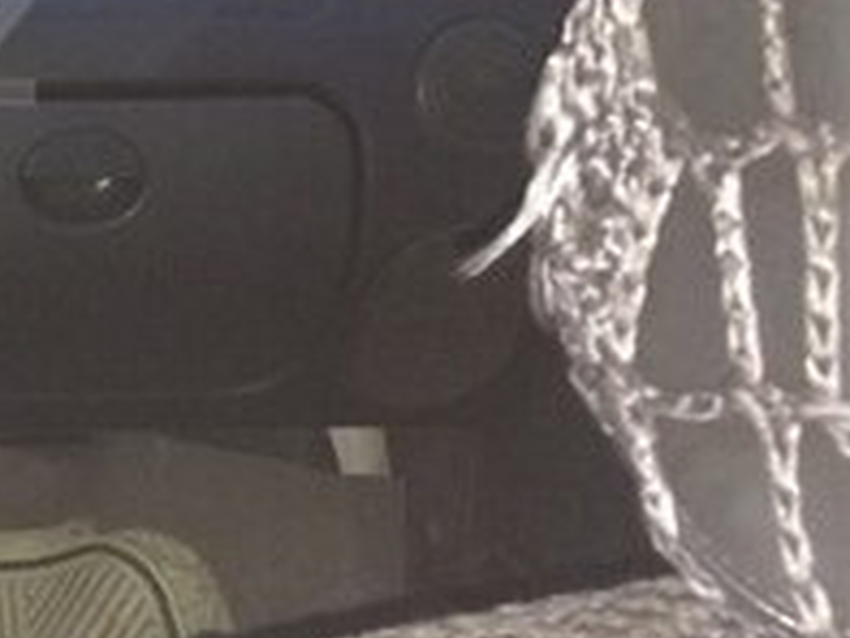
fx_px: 2383
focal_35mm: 97
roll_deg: +1.1
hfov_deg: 18.1
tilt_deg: -13.7
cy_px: 41
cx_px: -406
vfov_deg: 15.1
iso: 200
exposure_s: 1/17
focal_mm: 4.15
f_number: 2.2
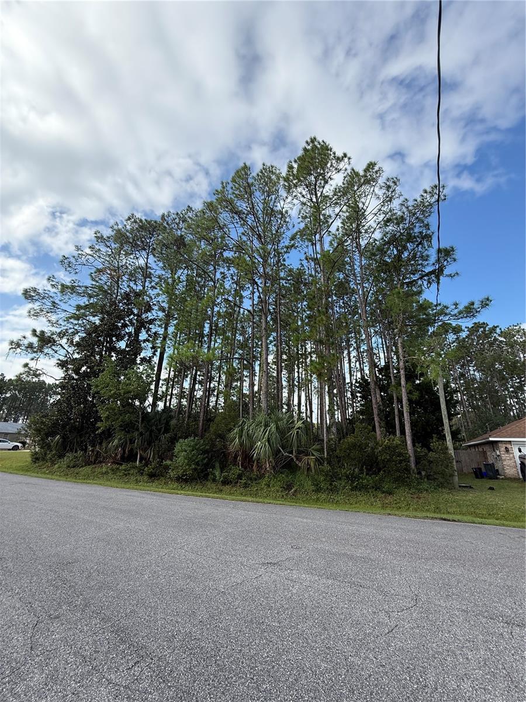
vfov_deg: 102.1
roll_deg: -3.1
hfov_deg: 85.7
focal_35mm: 14
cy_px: 351
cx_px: 263
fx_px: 284
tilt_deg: +20.8
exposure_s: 1/742
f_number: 2.2
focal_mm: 2.22
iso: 64
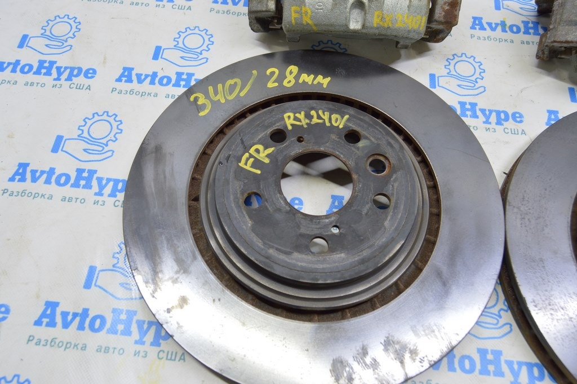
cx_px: 288
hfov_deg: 67.4
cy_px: 192
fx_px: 432
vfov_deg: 47.9
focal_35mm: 27
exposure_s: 1/20
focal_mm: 18
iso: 400
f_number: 5.6
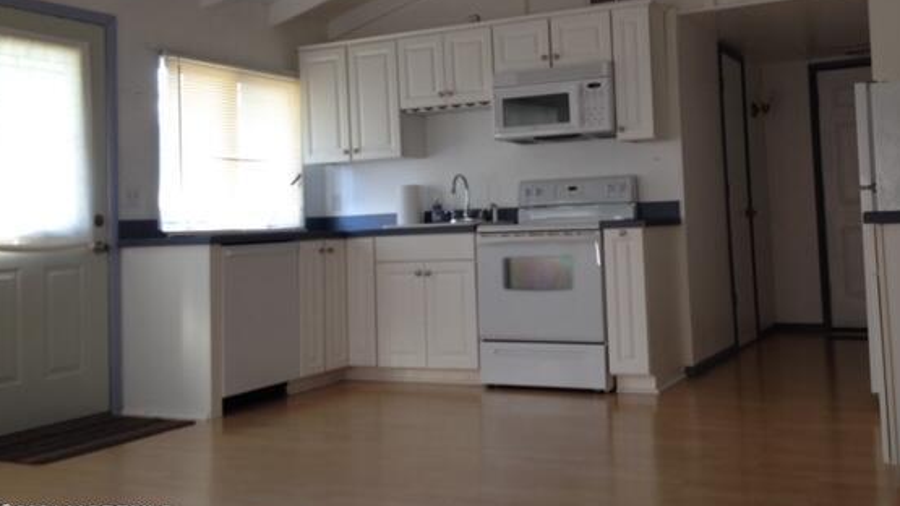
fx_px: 1050
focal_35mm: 44
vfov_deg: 26.9
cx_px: 508
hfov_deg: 46.3
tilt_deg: +2.9
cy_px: 159
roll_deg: +2.6
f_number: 2.4
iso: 50
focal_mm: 4.28
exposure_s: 1/20
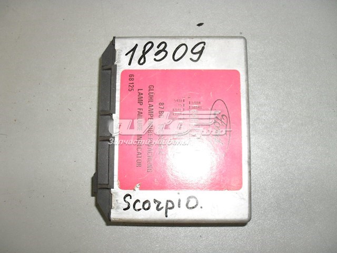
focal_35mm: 35
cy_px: 126
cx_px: 168
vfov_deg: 40.7
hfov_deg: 52.6
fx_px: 341
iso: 200
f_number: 3.2
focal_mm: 6.3
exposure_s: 1/45
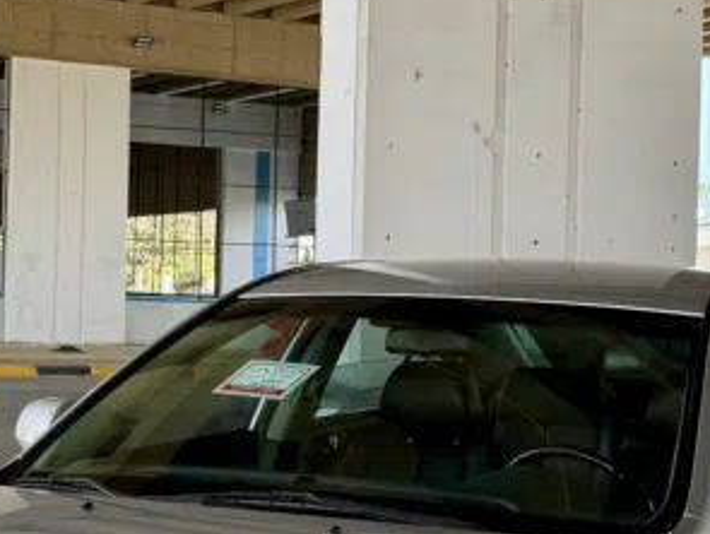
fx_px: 1068
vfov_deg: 28.1
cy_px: 253
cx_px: 270
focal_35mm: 52
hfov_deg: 36.6
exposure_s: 1/555
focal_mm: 6.76
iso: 80
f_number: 1.78
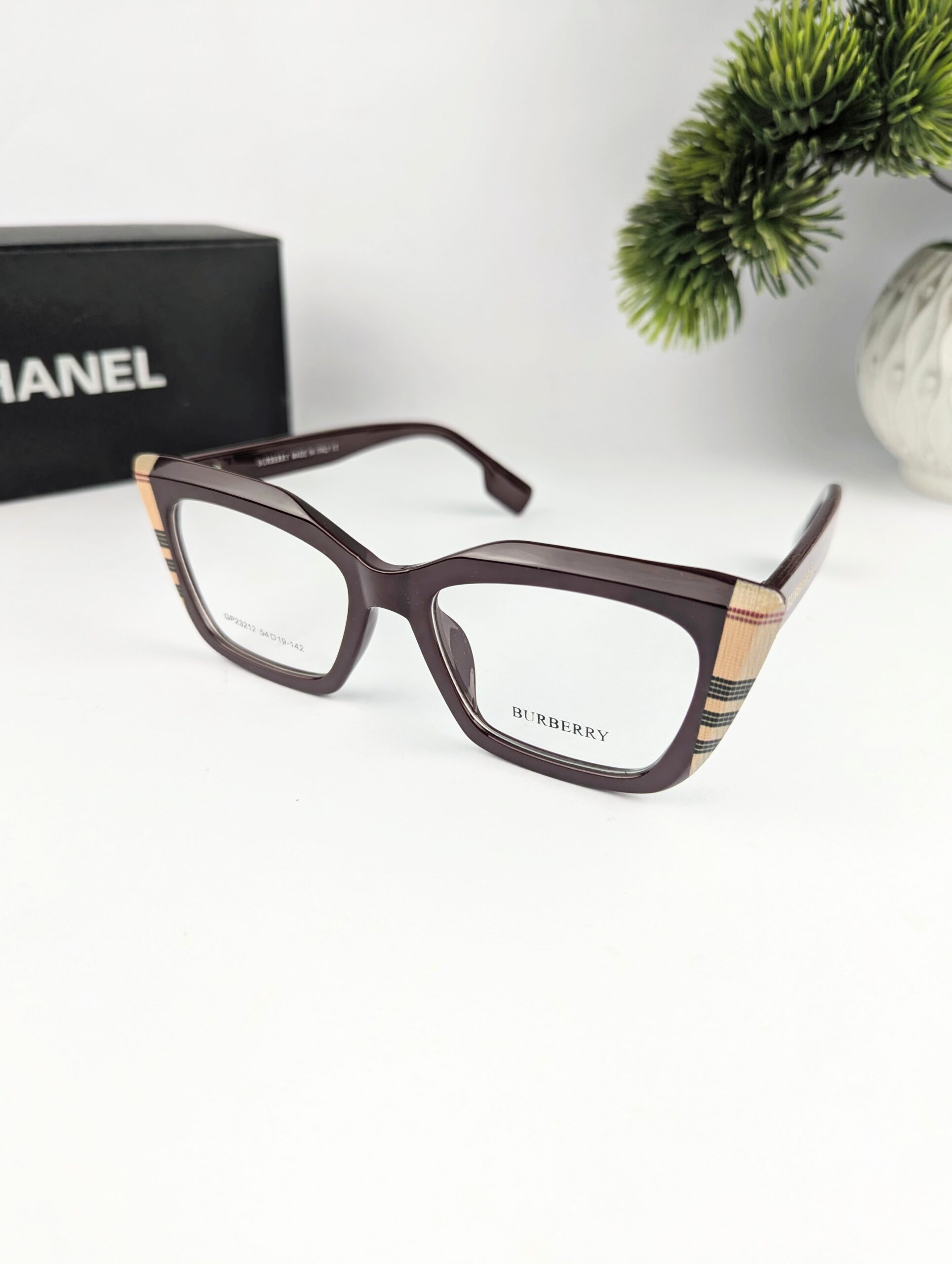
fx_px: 878
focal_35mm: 24
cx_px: 476
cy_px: 632
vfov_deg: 71.5
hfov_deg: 56.9
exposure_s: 1/197
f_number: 1.85
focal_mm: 6.81
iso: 46
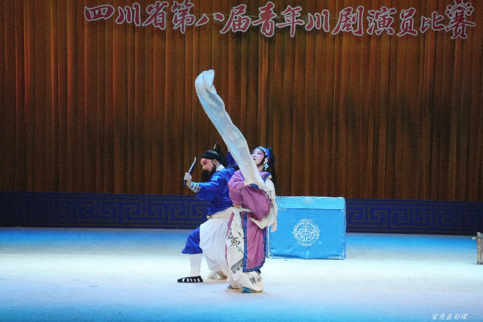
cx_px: 242
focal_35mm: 88
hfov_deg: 23.1
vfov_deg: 15.5
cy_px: 161
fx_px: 1180
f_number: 16
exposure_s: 1/640
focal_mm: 88
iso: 12800
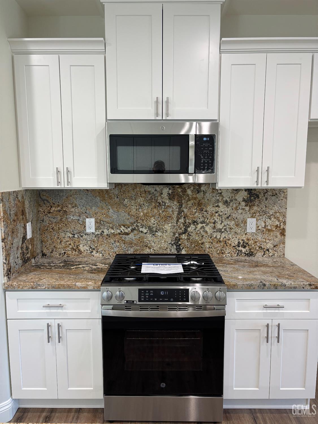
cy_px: 212
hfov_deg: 53.1
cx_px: 159
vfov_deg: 67.3
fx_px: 318
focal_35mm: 26
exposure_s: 1/120
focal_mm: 5.96
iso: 100
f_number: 1.6
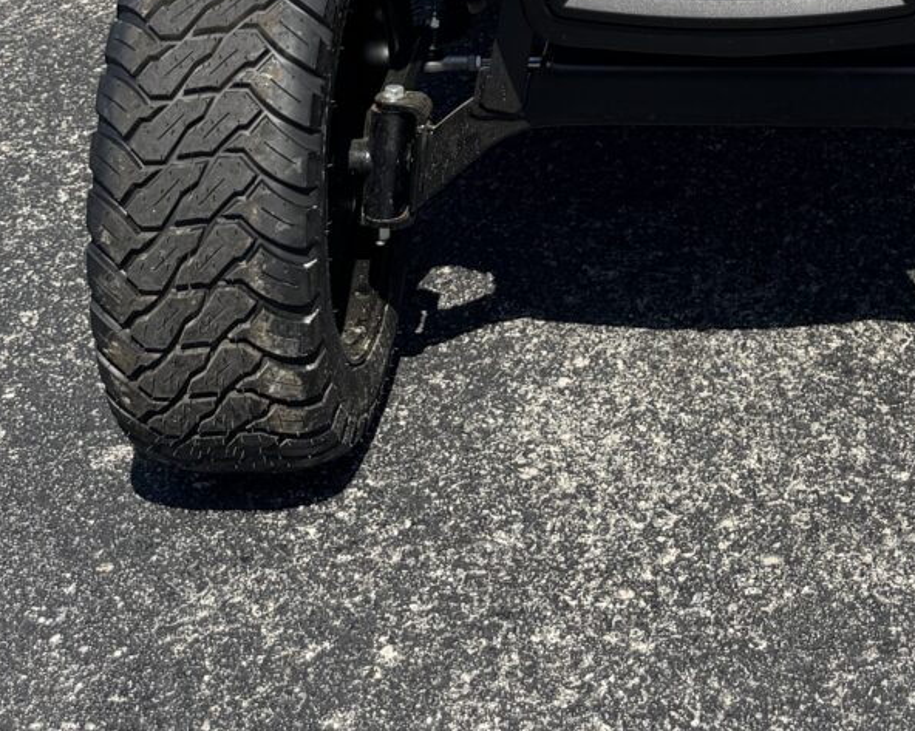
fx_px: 2057
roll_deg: +0.9
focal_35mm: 76
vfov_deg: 17.1
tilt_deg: -11.1
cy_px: -530
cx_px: 753
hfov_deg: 24.6
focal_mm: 6.76
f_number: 1.78
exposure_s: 1/4608
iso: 80
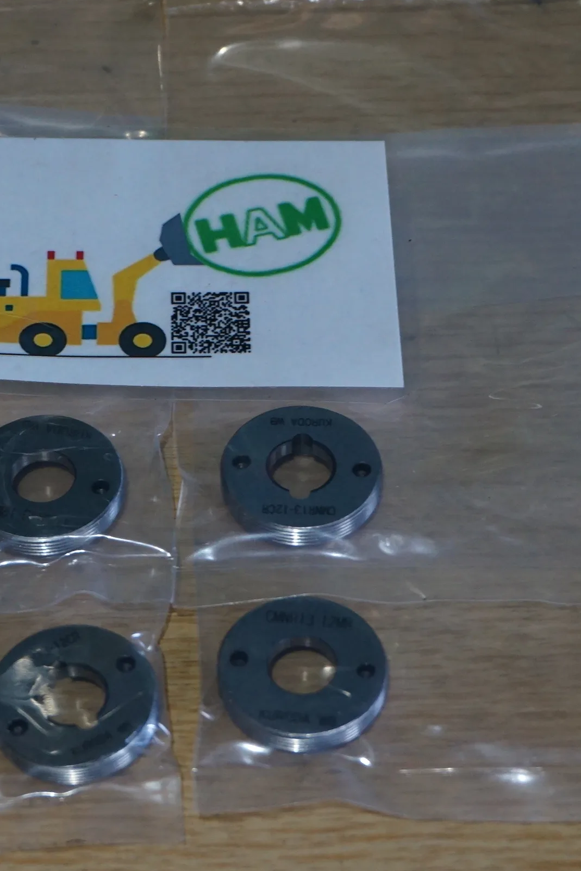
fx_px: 2417
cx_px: 170
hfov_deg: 13.7
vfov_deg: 20.4
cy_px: 413
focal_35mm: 100
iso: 1000
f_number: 6.3
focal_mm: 39
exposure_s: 1/60
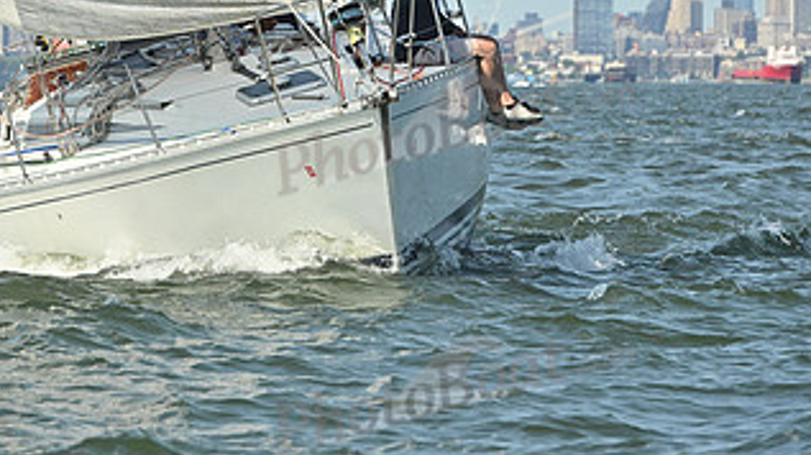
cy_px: 32
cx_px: 143
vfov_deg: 3.4
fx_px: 7631
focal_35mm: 355
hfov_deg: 6.1
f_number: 9
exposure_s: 1/1250
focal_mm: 185
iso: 320
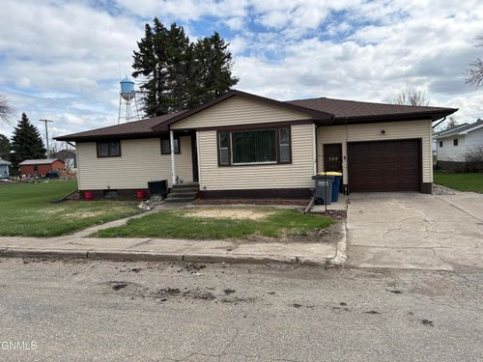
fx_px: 363
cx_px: 242
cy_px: 181
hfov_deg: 67.3
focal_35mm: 26
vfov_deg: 53.1
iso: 50
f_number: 1.6
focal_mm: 5.96
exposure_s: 1/2985
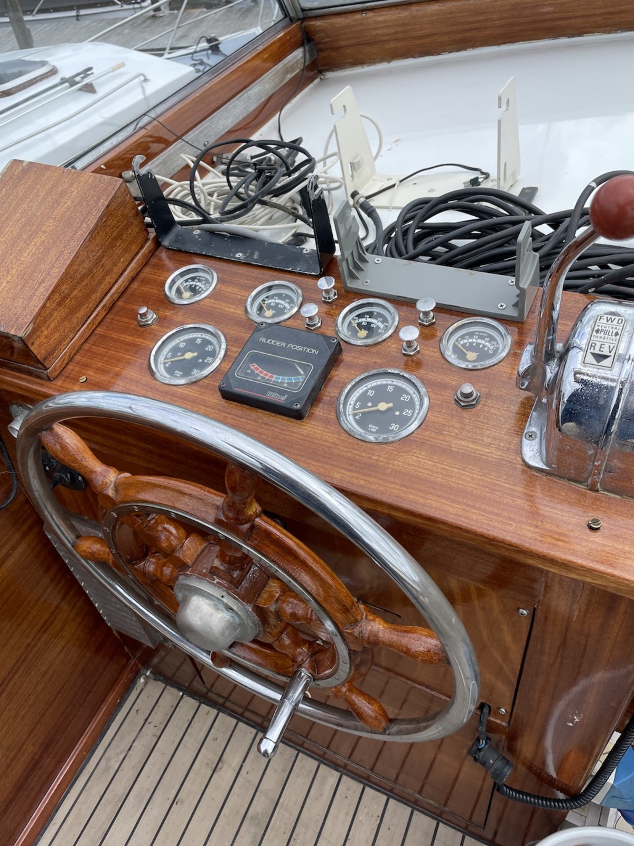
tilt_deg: -44.5
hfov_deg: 53.1
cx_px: 317
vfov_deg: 67.3
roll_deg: +9.1
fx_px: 635
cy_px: 423
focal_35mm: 26
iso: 32
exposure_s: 1/1667
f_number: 1.6
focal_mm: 4.2
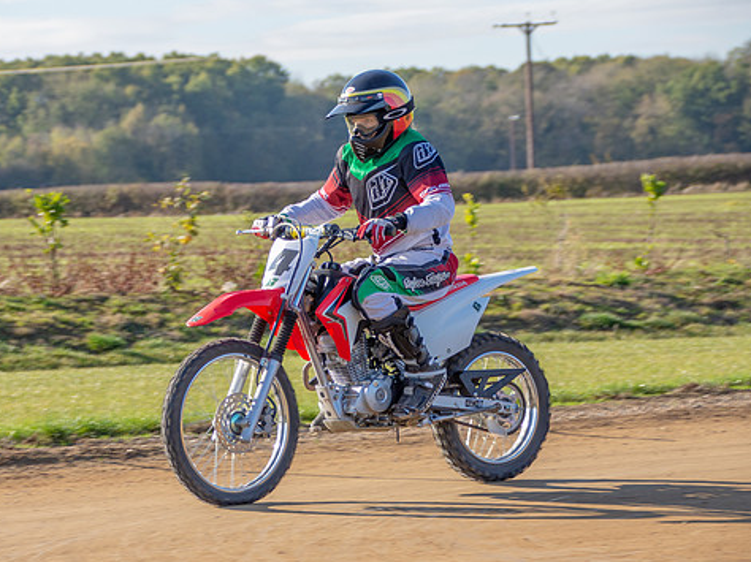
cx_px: 309
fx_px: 4597
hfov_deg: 9.3
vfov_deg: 7.0
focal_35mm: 212
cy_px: 281
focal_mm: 120
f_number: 7.1
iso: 200
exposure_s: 1/500
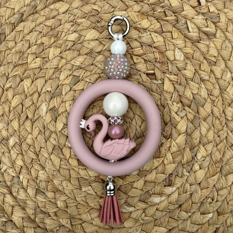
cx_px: 118
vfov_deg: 55.6
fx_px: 221
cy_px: 118
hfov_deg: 55.6
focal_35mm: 29
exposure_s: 1/1976
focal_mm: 2.22
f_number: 2.2
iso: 40
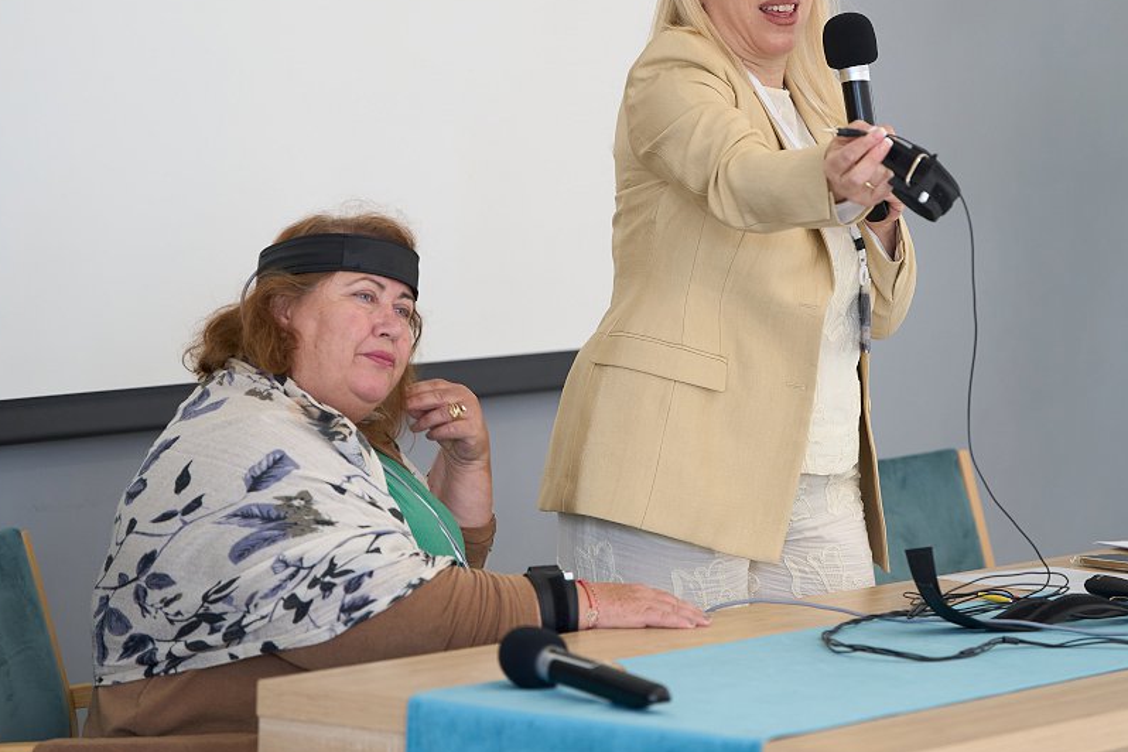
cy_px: 250
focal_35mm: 179
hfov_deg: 11.5
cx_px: 623
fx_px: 5608
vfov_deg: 7.7
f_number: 2.8
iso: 800
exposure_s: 1/100
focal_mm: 119
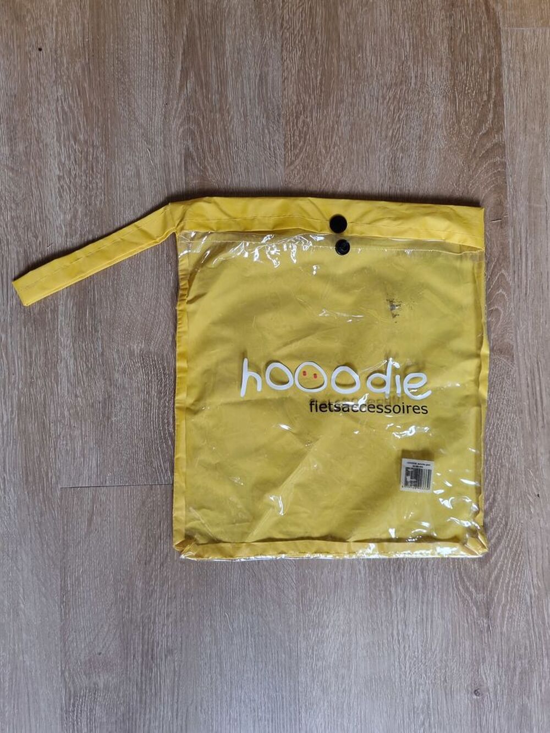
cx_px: 275
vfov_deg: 67.3
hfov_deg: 53.1
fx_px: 551
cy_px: 366
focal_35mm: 26
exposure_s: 1/100
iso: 160
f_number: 1.8
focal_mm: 5.4
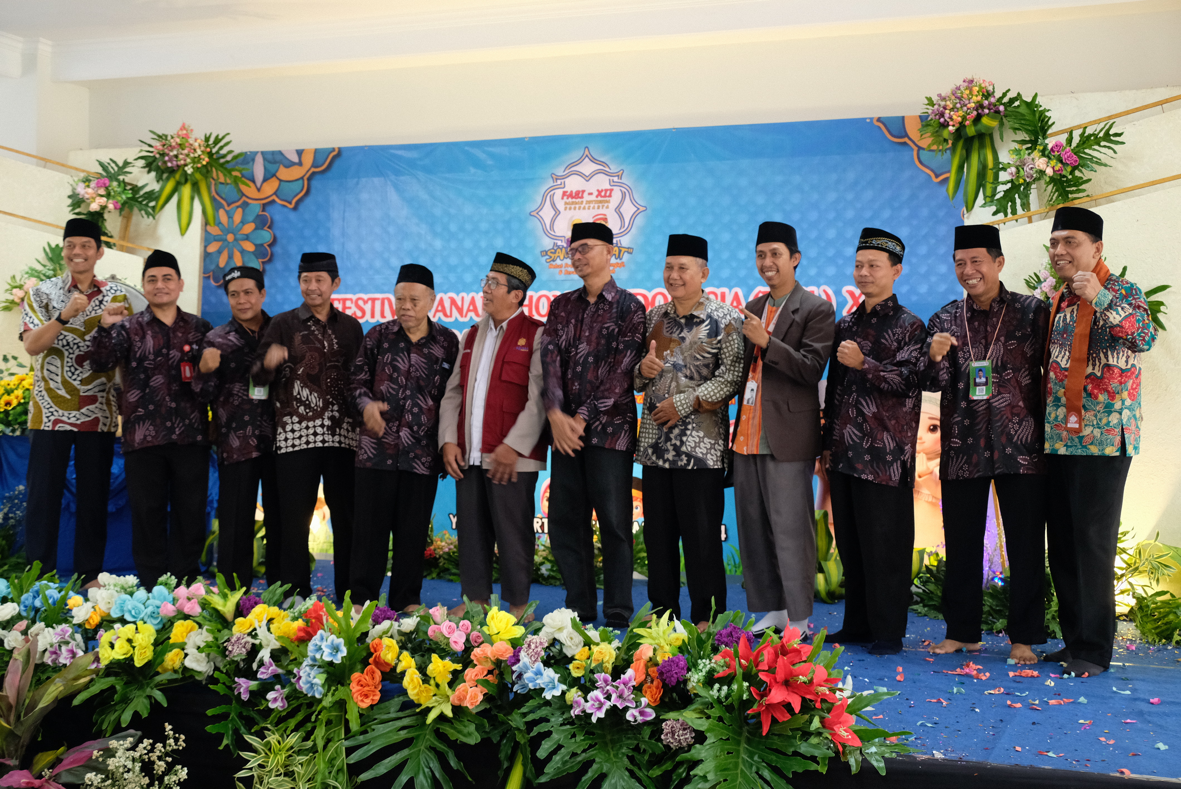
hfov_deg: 44.5
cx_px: 590
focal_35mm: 44
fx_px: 1444
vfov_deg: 30.6
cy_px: 394
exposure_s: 1/30
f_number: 5
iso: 1600
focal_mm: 29.3
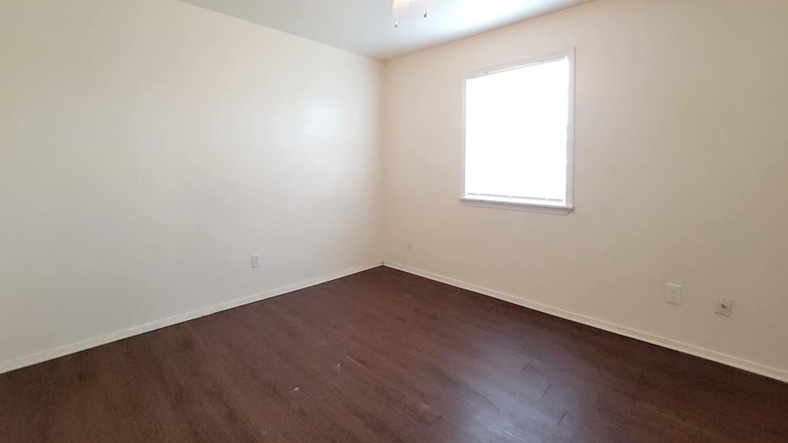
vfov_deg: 69.3
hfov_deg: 103.0
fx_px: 313
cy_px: 164
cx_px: 388
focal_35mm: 15
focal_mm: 2.2
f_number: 2.2
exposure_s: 1/29
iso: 500
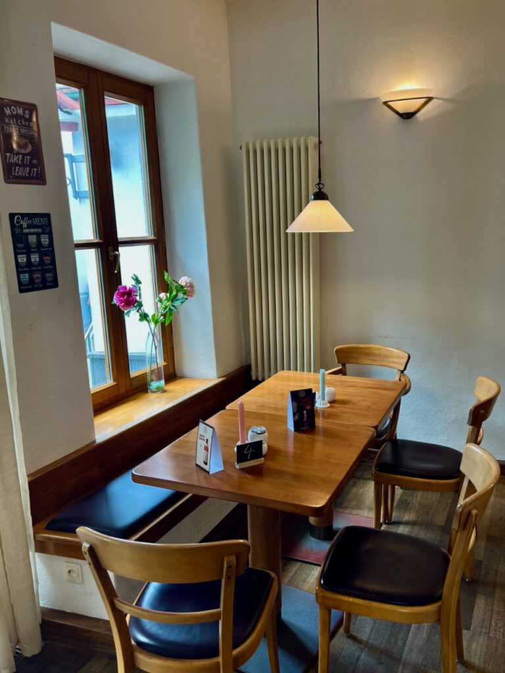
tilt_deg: -14.9
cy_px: 336
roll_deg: +2.0
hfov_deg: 53.1
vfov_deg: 67.3
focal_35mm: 26
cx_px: 252
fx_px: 506
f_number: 1.6
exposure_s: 1/100
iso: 80
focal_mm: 5.1
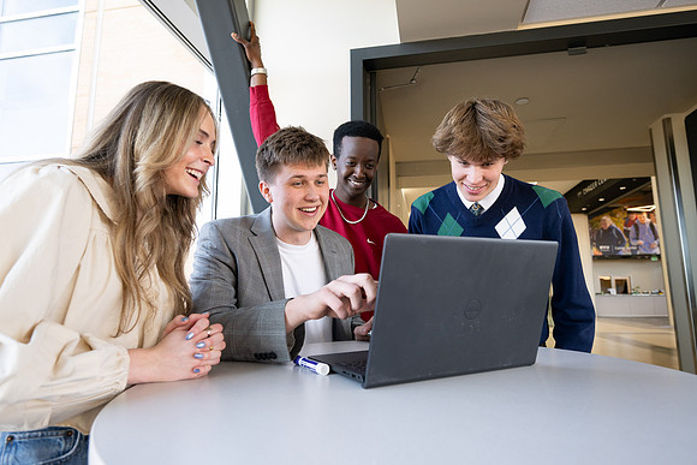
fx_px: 407
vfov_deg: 59.4
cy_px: 227
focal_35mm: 21
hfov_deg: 81.1
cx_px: 349
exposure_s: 1/250
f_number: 4
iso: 400
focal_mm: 19.5
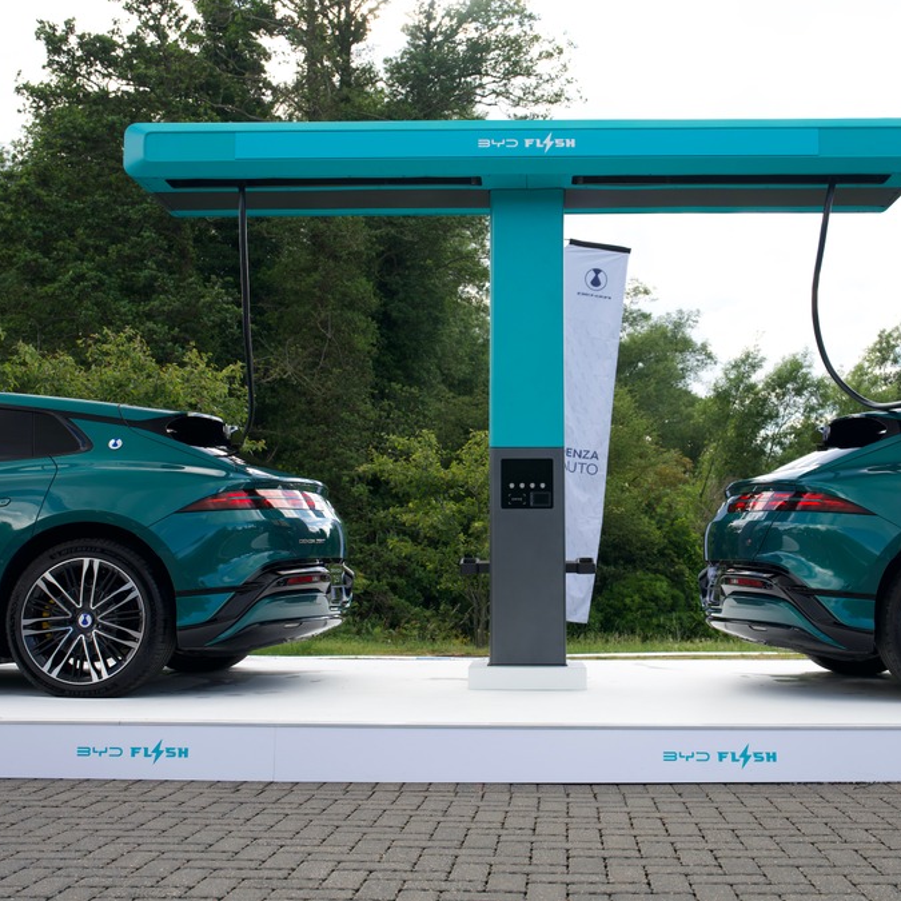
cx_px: 513
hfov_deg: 41.8
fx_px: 1178
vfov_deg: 41.9
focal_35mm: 40
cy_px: 448
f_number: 5
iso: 250
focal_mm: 31
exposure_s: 1/200
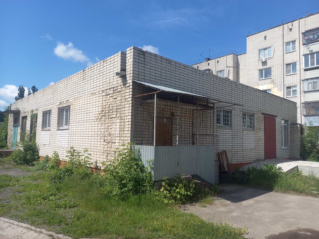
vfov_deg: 54.9
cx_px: 160
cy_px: 120
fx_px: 230
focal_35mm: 25
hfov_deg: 69.4
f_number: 1.8
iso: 50
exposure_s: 1/996
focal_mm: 4.65
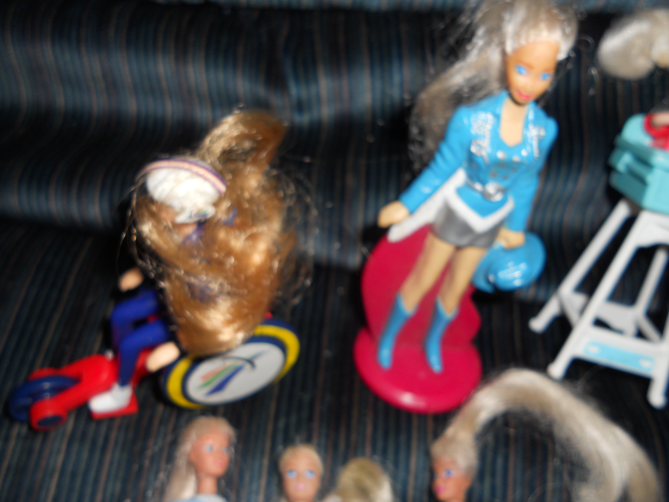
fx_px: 618
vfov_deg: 44.2
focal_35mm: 32
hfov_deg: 56.8
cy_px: 251
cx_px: 334
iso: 80
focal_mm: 5.8
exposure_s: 1/25
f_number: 8.8
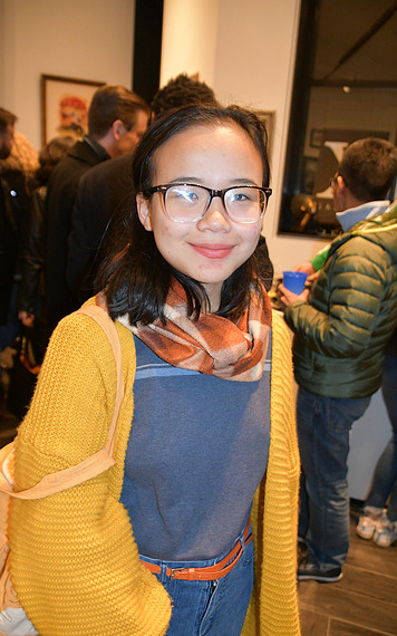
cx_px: 198
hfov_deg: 44.5
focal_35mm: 28
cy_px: 321
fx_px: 485
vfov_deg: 66.5
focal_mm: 18
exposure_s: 1/60
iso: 1600
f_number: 3.5
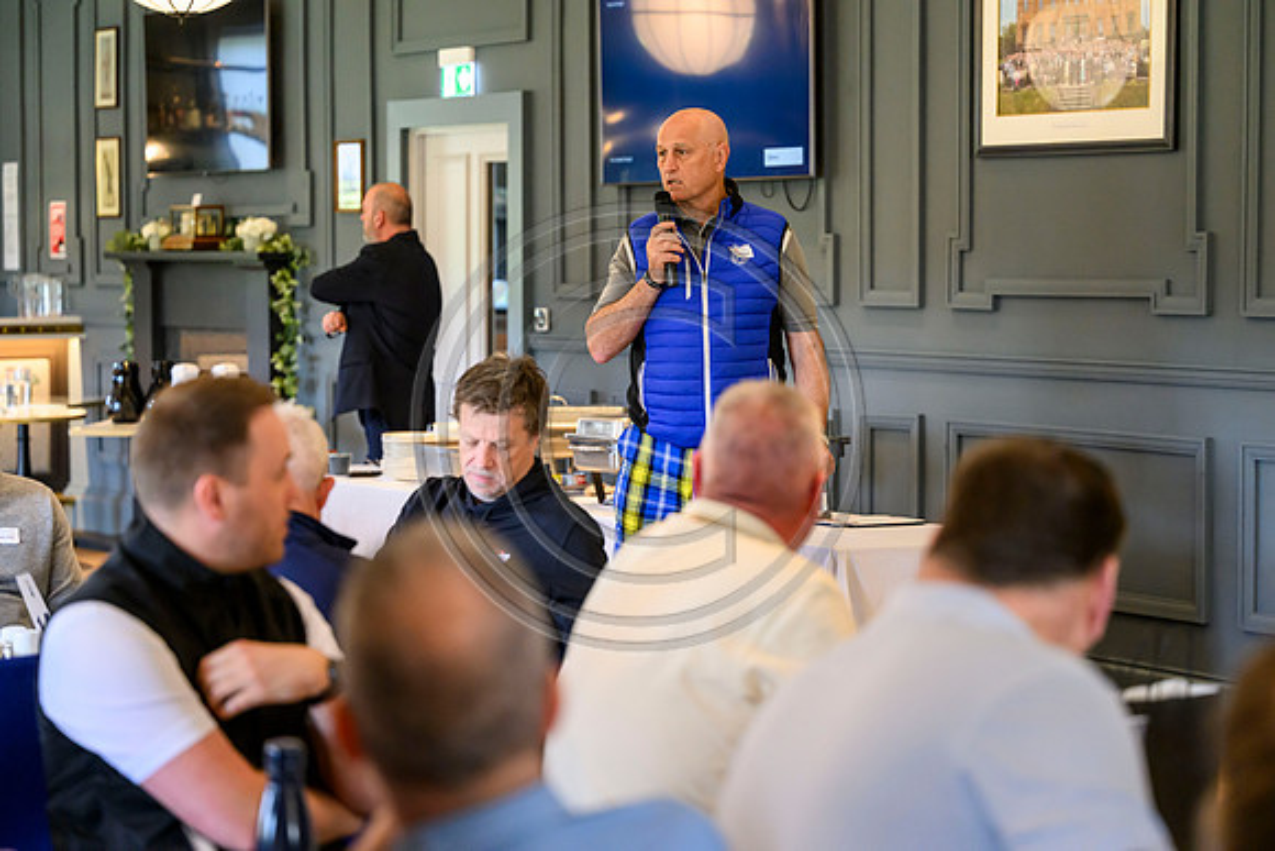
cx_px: 638
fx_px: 3117
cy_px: 426
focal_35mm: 88
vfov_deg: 15.5
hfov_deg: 23.1
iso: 5000
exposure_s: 1/400
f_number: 2.8
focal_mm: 88
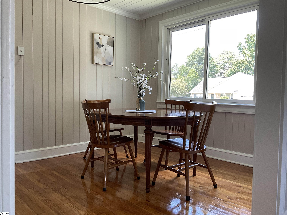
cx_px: 144
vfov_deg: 48.2
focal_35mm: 29
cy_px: 108
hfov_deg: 61.7
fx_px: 240
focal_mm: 3
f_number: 1.8
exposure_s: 1/87
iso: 64
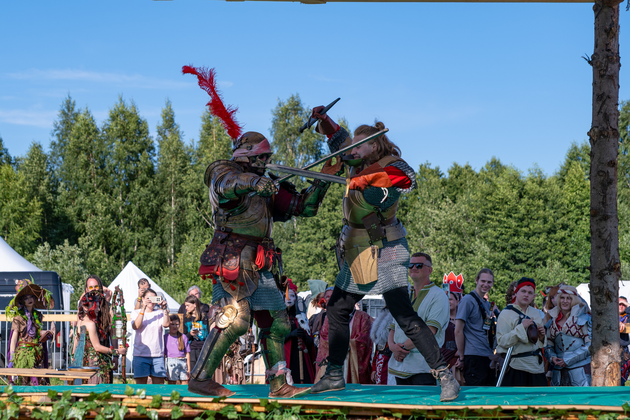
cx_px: 269
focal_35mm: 79
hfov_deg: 25.7
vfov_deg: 17.3
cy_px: 206
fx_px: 1379
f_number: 4
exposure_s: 1/1000
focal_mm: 45.5
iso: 160
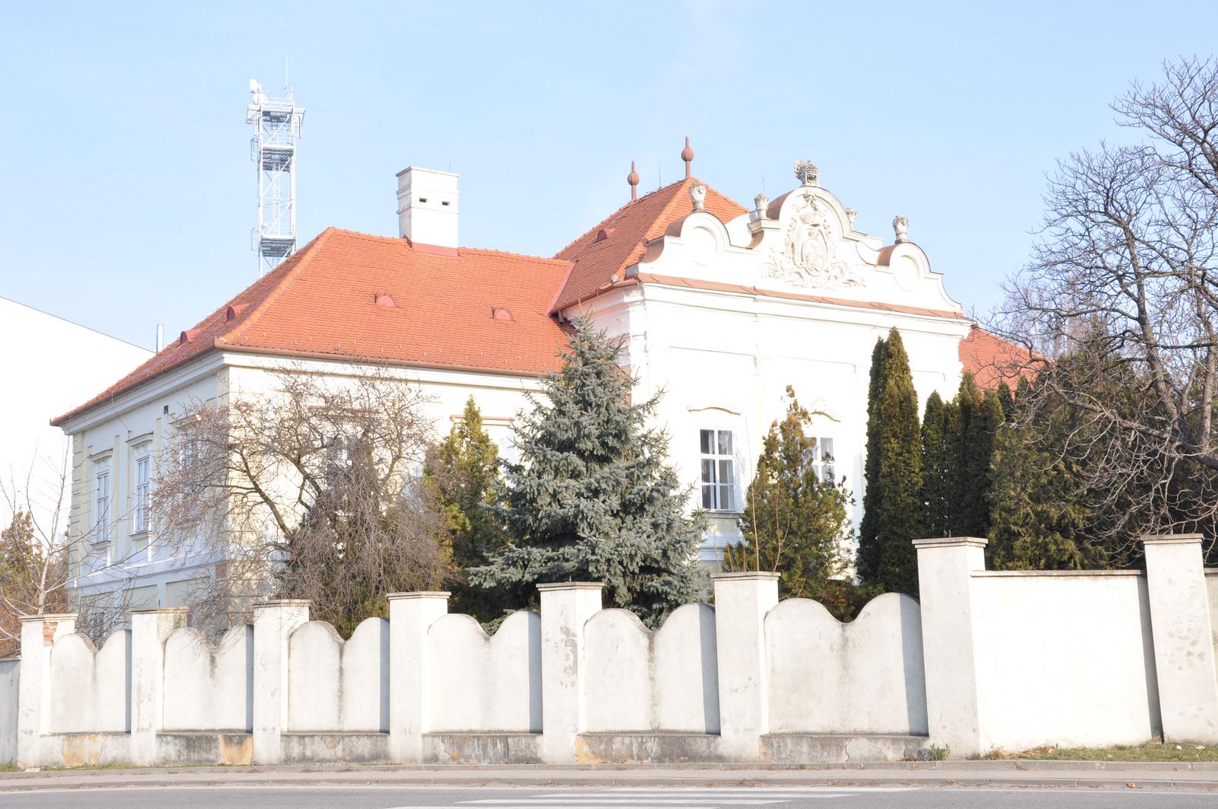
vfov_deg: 28.0
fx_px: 1622
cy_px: 404
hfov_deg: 41.2
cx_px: 609
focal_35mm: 48
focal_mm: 32
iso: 400
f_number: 10
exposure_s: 1/200
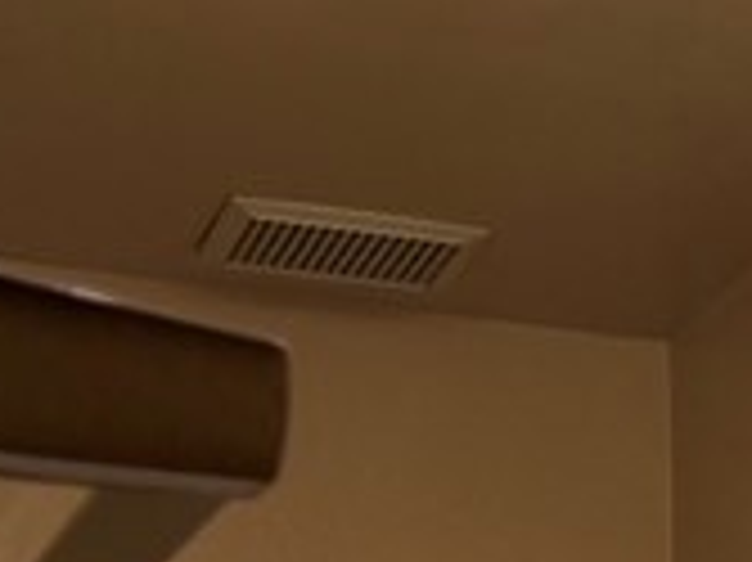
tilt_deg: +5.5
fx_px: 3191
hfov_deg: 10.9
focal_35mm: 147
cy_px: 818
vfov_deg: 9.8
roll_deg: +1.8
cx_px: 1914
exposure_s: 1/139
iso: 160
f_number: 1.78
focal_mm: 6.76
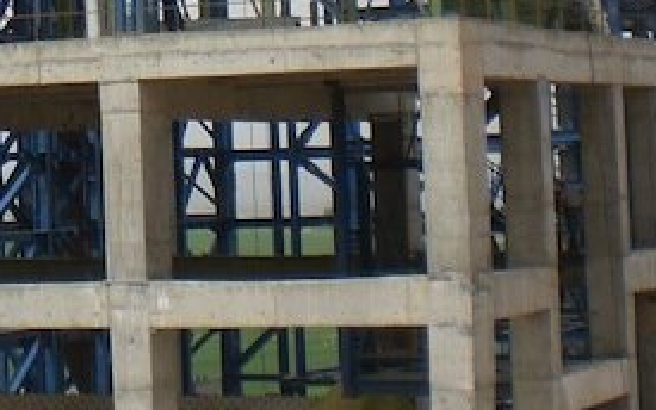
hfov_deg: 13.5
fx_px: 2682
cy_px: -162
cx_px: -136
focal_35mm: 150
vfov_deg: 8.6
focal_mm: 6.3
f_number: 4.4
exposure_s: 1/500
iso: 50
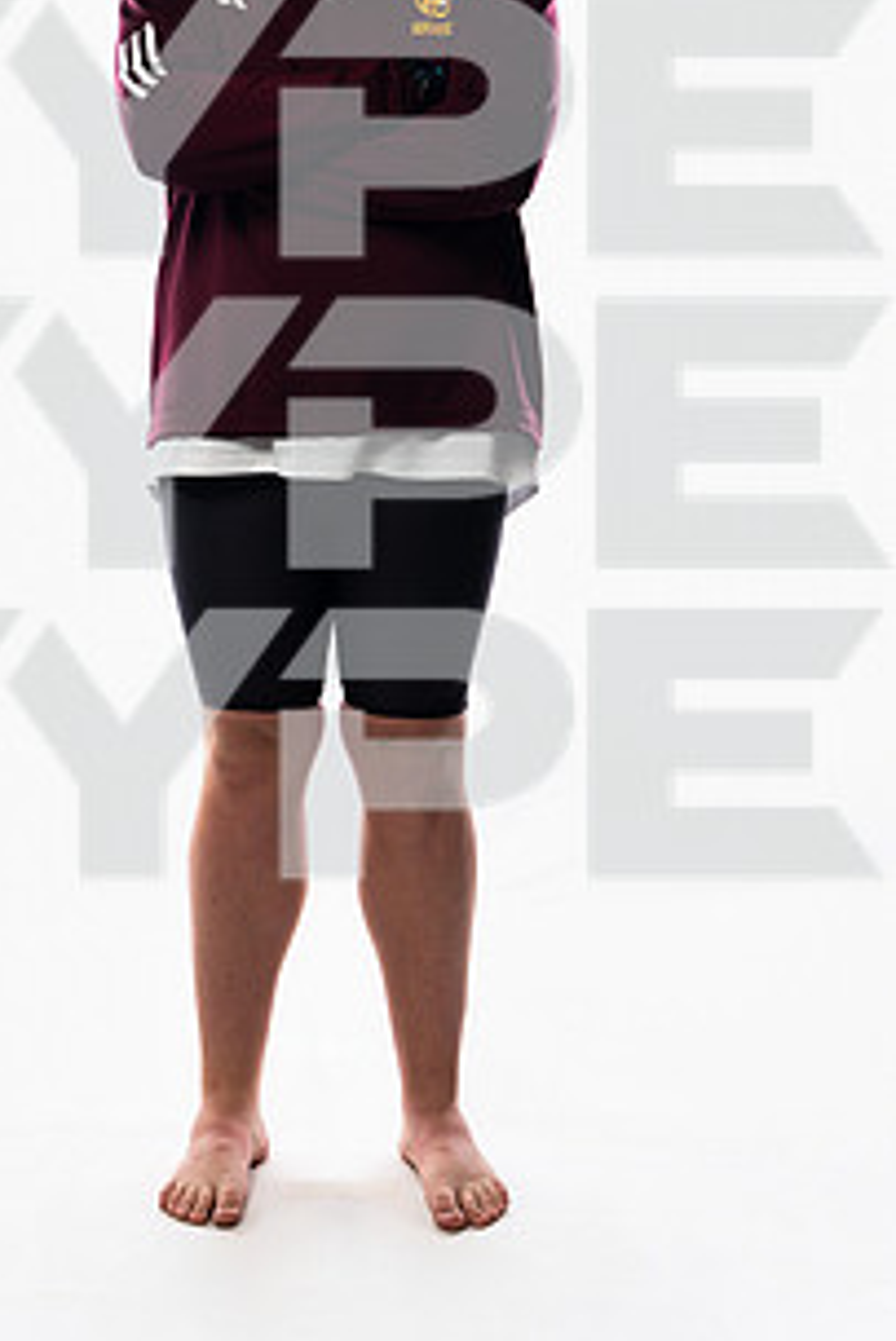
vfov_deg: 28.2
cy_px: 437
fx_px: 2647
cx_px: 238
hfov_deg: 19.1
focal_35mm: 71
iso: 640
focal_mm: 48
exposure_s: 1/250
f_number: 5.6
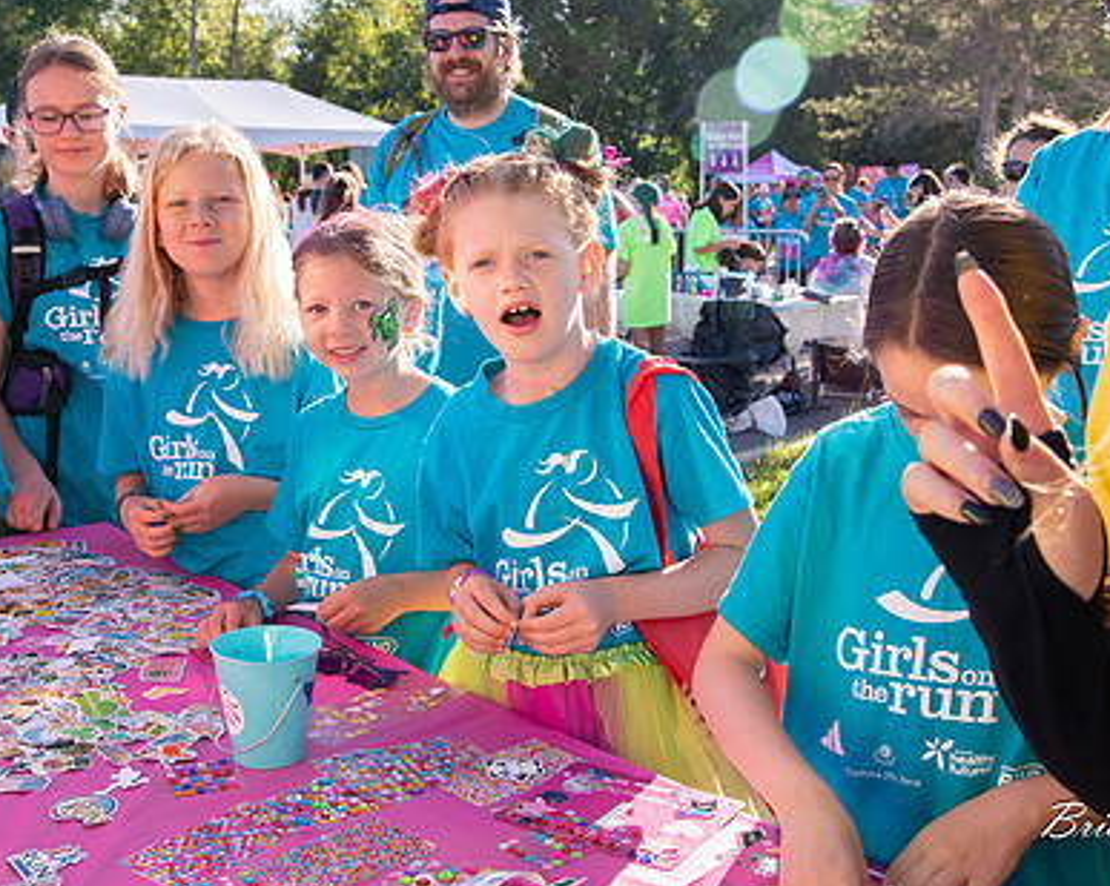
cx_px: 502
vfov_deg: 33.3
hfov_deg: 41.1
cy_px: 347
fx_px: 1477
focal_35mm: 45
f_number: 7.1
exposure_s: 1/500
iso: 500
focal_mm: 32
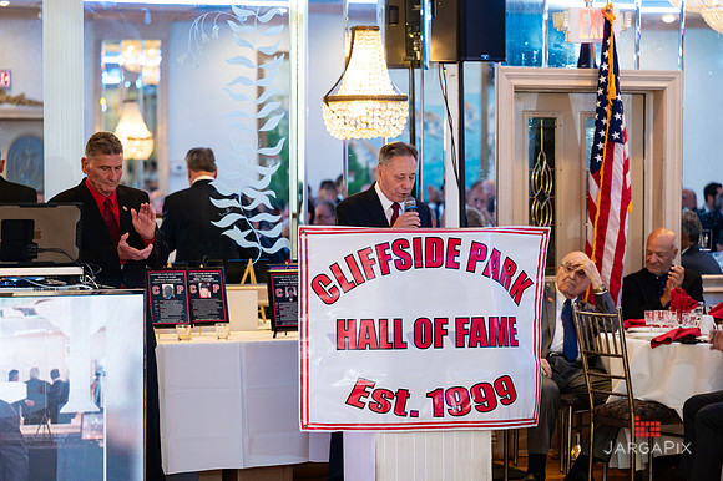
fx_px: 2244
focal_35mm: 112
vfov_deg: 12.2
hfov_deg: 18.3
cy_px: 240
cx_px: 362
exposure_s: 1/125
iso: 1250
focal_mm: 110
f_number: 3.2
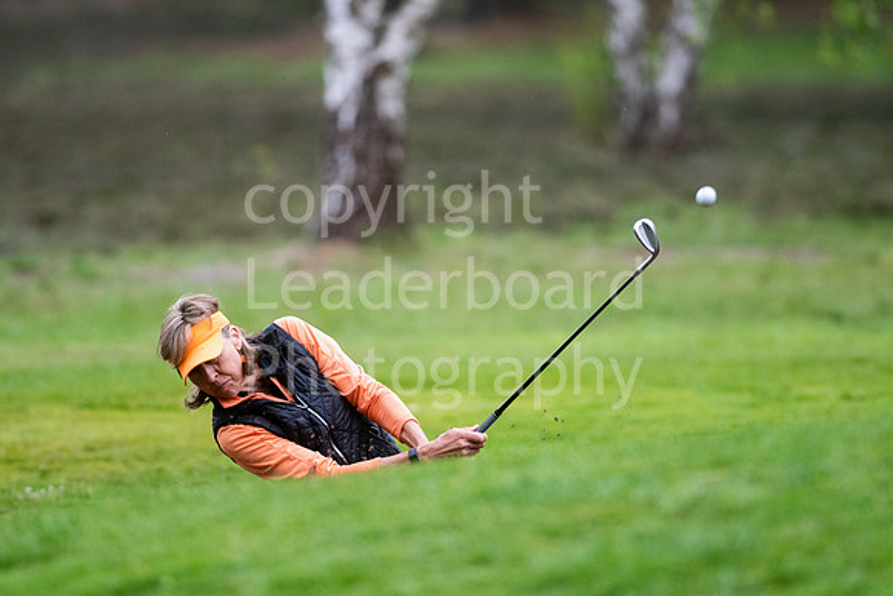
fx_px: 11165
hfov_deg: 4.6
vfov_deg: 3.1
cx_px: 446
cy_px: 298
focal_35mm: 450
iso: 1600
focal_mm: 300
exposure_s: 1/1600
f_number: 3.5
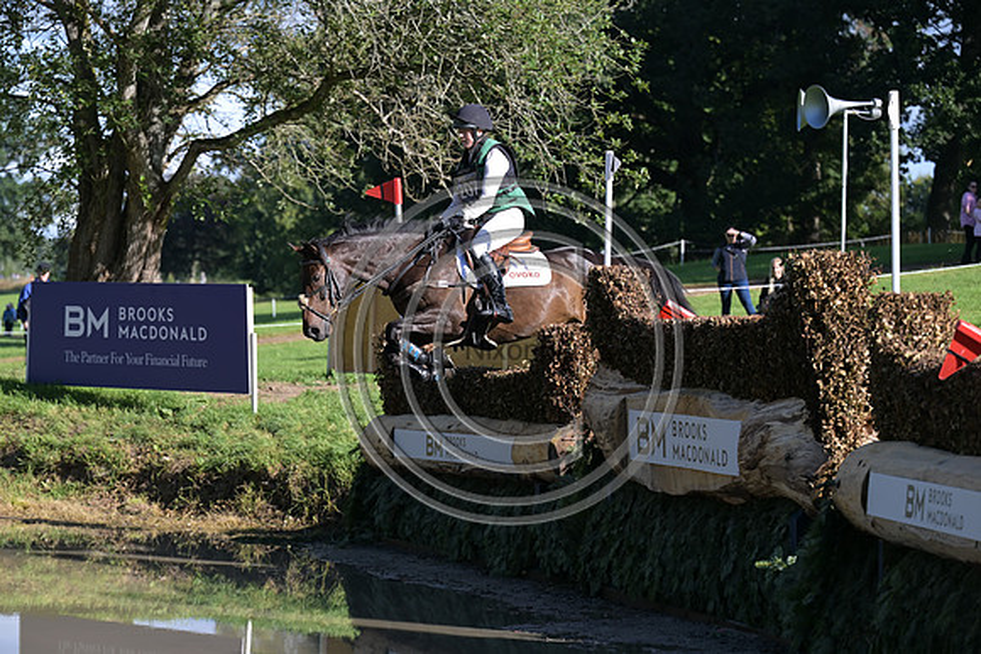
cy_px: 327
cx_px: 490
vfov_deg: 11.0
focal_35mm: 125
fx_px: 3407
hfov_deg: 16.4
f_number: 5
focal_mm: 125
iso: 400
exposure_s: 1/1250
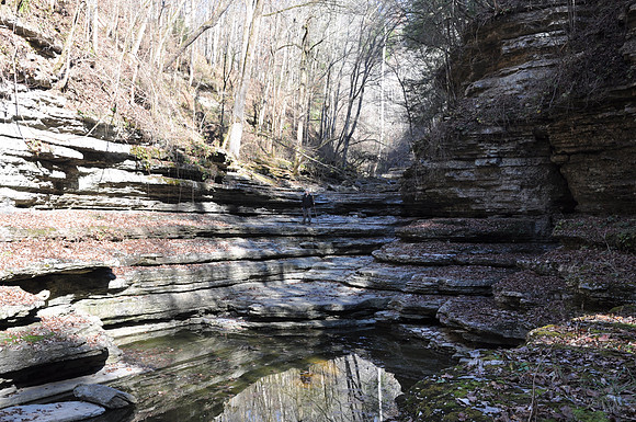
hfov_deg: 41.2
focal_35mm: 48
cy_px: 211
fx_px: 847
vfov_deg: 28.0
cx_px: 318
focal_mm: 32
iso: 200
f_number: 8
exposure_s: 1/60
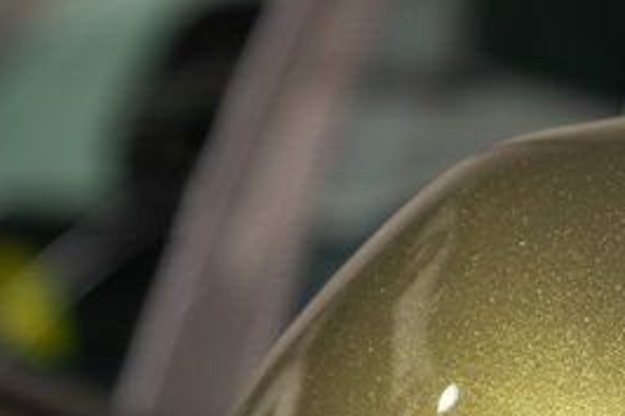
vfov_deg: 5.0
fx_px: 4754
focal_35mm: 274
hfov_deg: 7.4
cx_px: 1039
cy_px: 370
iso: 160
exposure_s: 1/125
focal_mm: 70
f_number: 3.5
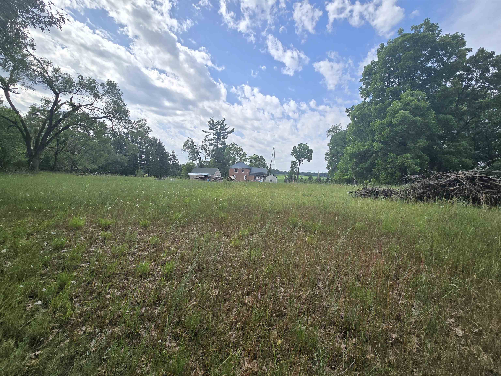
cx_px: 250
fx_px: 188
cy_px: 188
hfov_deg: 106.2
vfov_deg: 89.9
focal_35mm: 13
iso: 50
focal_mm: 2.2
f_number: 2.2
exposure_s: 1/1546
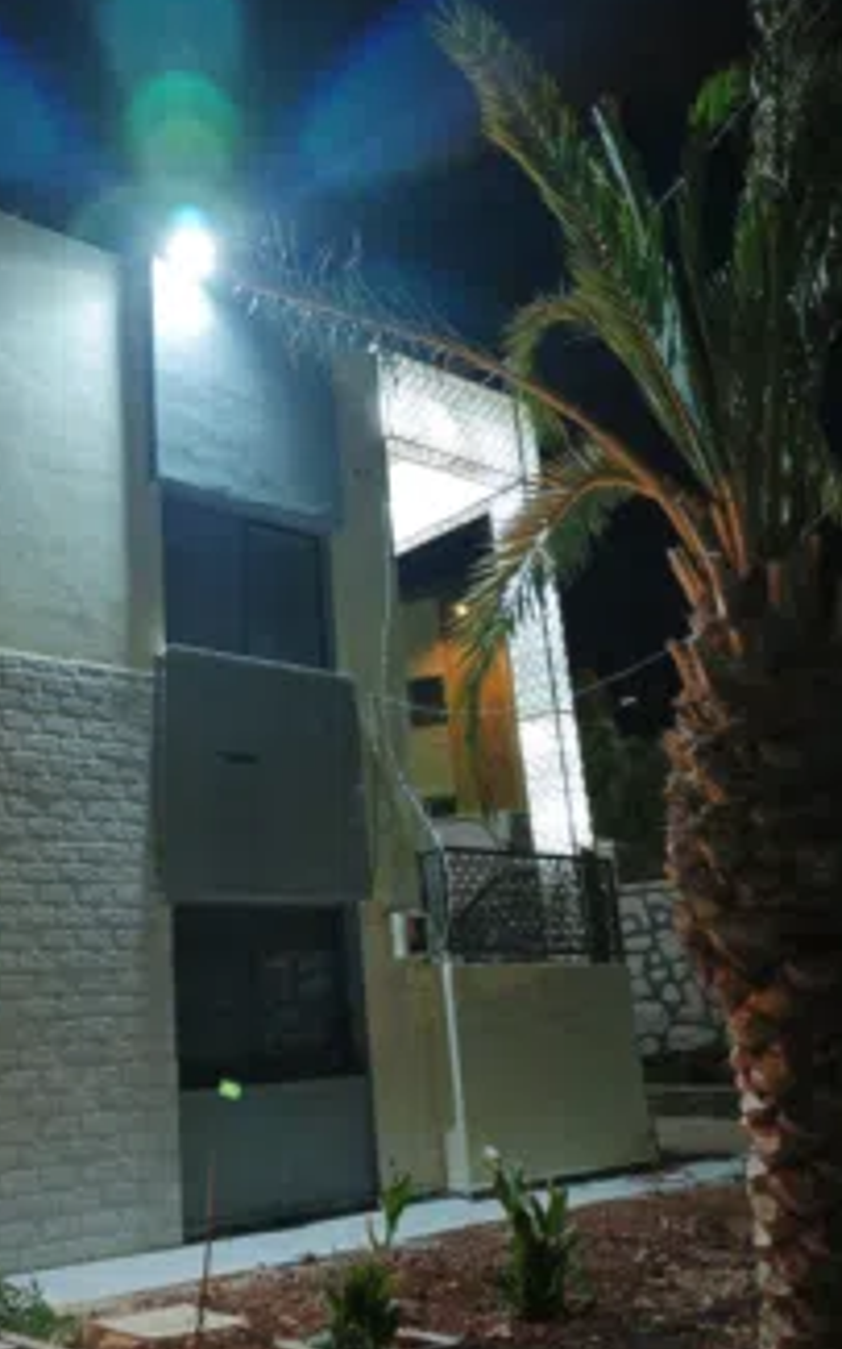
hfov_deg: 40.8
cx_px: 224
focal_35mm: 30
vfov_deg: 62.9
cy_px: 668
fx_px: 1102
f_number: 1.8
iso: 6480
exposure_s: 1/25
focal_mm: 5.89
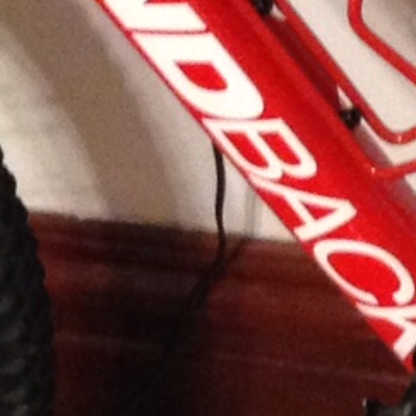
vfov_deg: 7.1
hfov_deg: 7.0
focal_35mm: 246
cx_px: 548
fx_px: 3345
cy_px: -113
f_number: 2.4
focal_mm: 4.12
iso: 320
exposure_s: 1/20
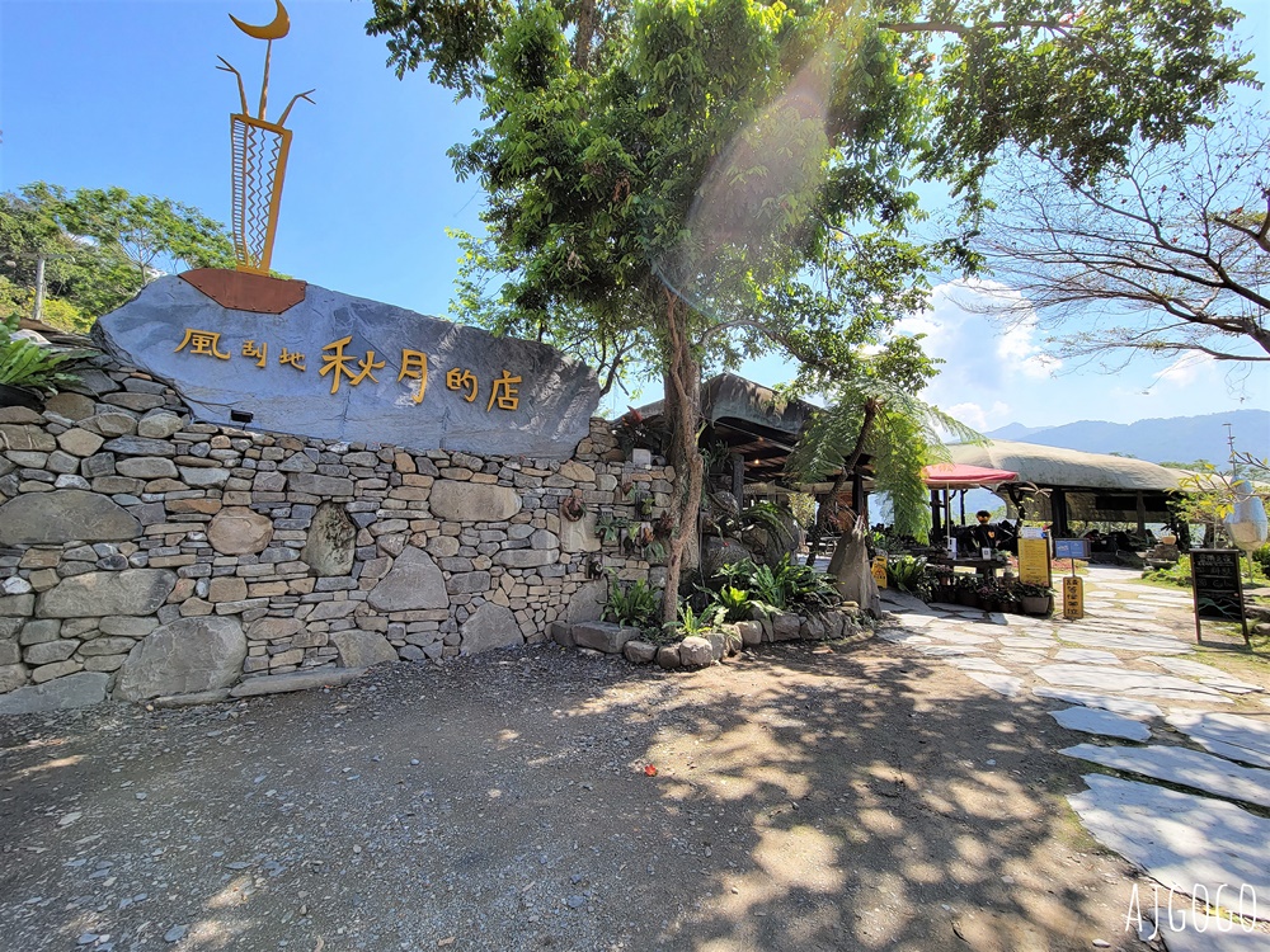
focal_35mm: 13
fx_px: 477
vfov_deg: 89.9
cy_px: 476
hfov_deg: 106.2
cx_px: 635
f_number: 2.2
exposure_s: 1/487
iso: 50
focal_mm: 2.2
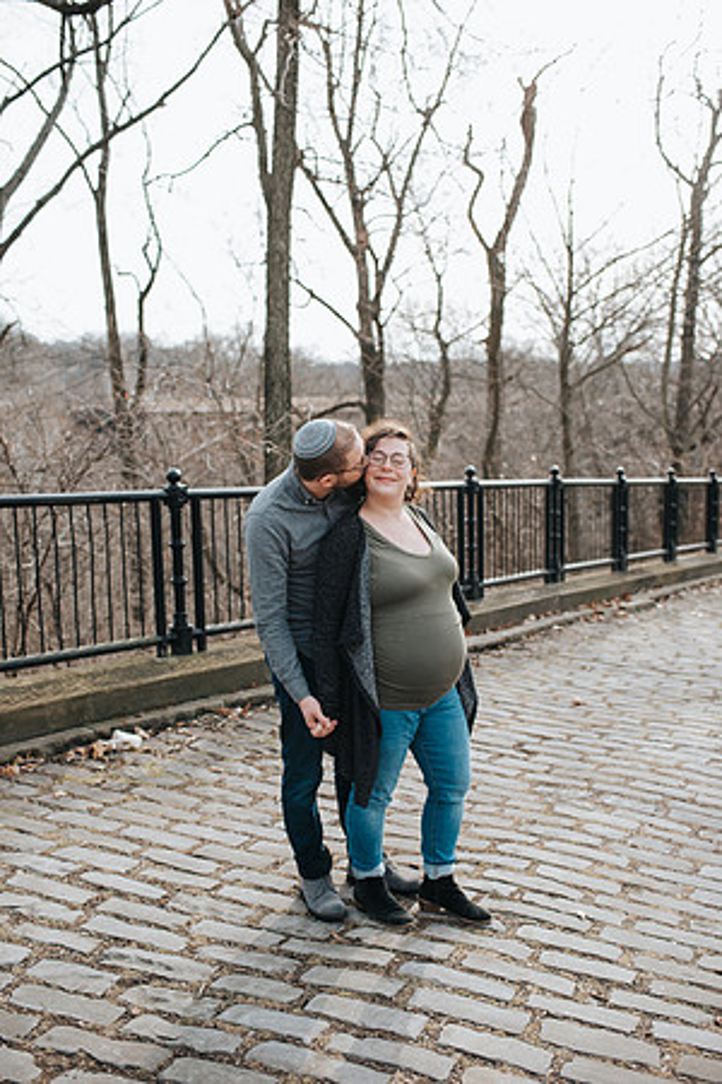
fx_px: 1053
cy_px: 542
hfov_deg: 37.9
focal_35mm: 35
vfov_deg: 54.4
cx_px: 361
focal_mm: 35
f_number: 3.2
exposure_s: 1/400
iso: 100
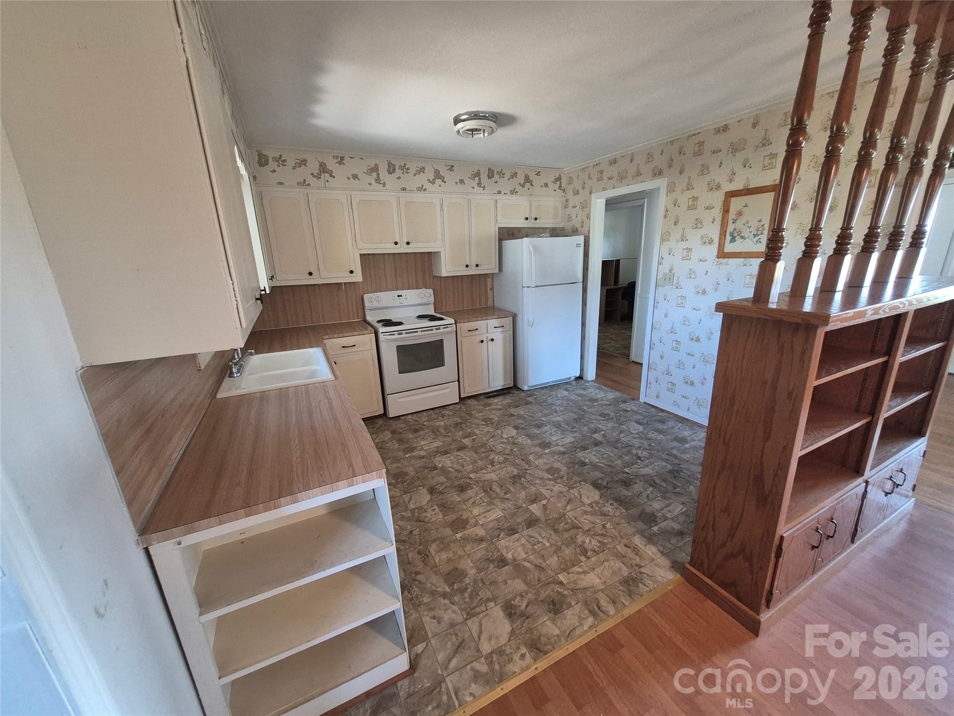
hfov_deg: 106.2
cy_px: 358
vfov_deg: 89.9
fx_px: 358
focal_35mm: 13
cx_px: 477
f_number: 2.2
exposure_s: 1/60
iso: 640
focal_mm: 1.74
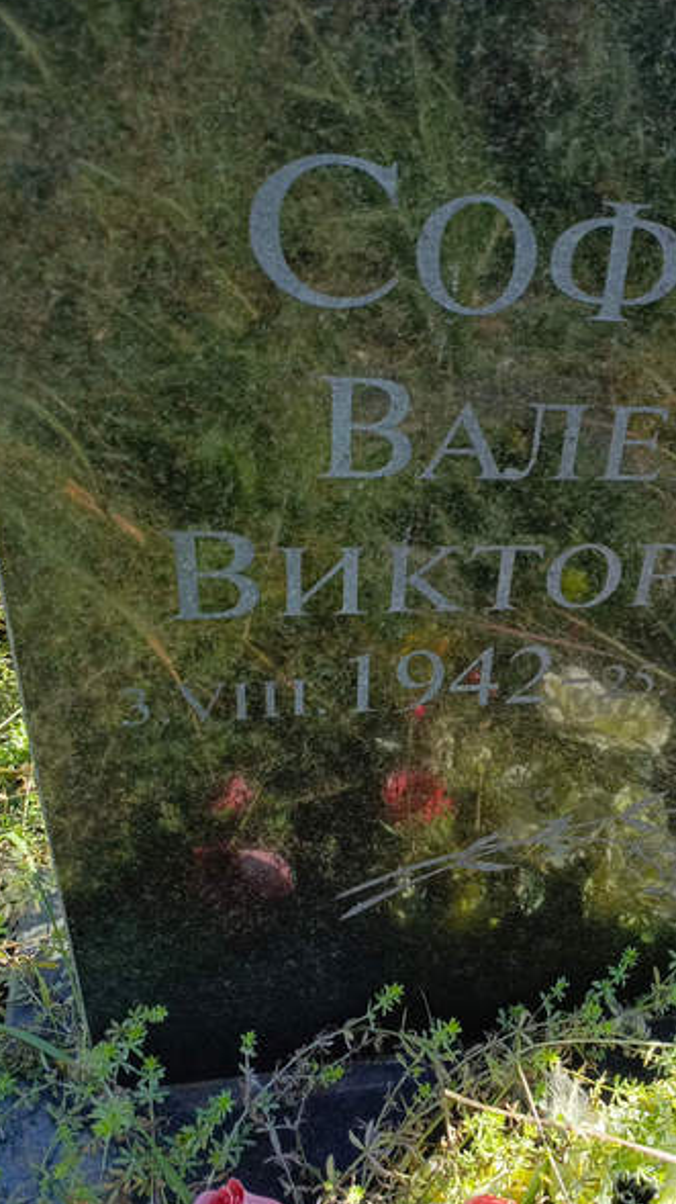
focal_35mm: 37
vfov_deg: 54.0
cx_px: 692
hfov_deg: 29.6
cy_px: 599
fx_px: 1180
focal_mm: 4.76
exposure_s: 1/230
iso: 103
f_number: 1.69
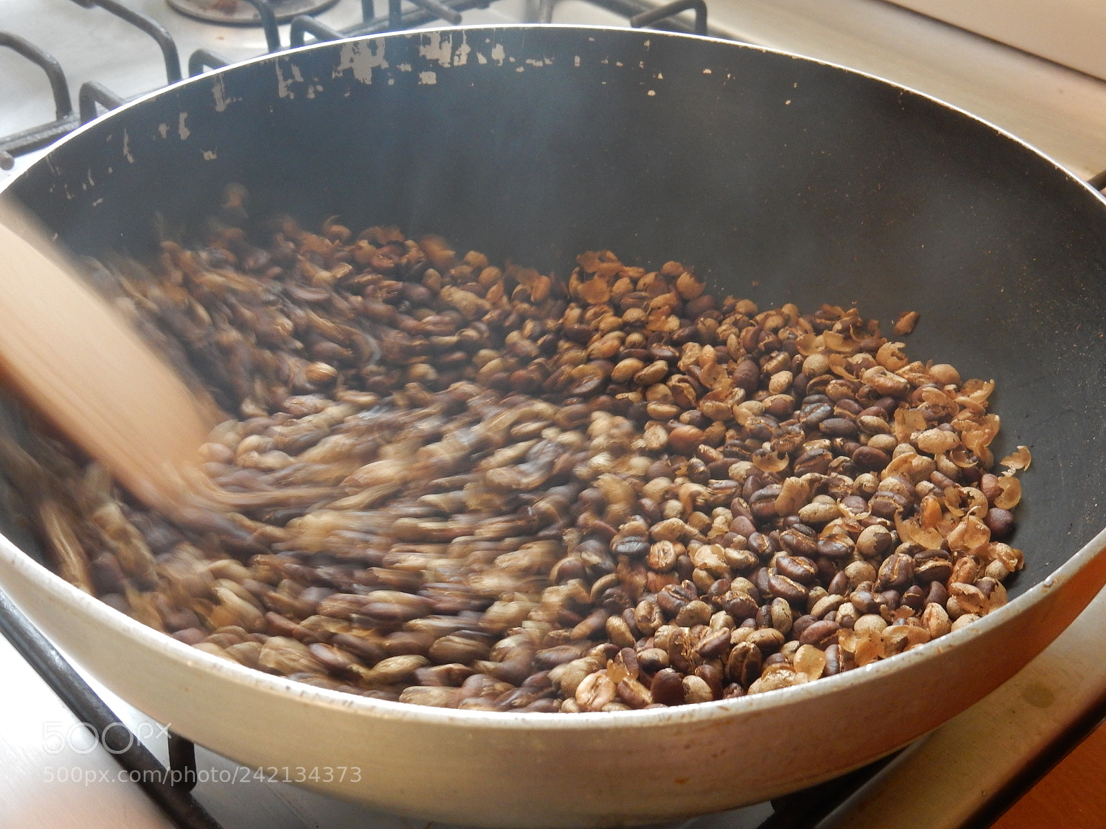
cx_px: 553
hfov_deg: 37.5
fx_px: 1629
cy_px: 414
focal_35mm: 51
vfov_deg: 28.6
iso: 400
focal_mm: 9
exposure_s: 1/10
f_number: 4.5
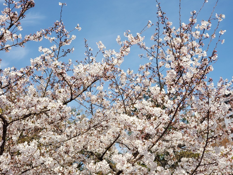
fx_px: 404
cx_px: 116
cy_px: 91
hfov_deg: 32.2
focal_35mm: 60
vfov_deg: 24.4
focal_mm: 6
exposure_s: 1/479
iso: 32
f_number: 2.4
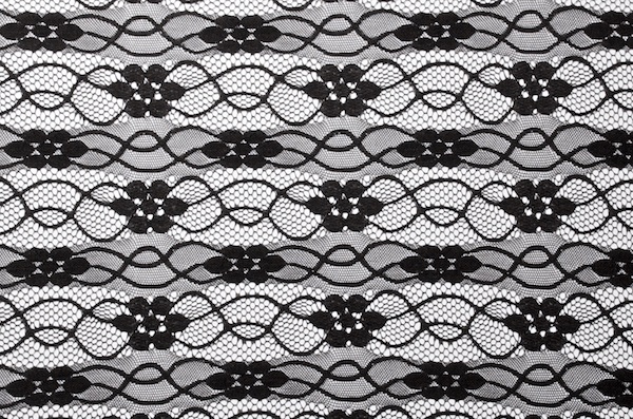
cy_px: 210
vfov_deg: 22.5
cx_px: 316
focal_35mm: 60
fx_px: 1052
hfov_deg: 33.5
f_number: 11
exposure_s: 1/800
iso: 400
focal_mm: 40
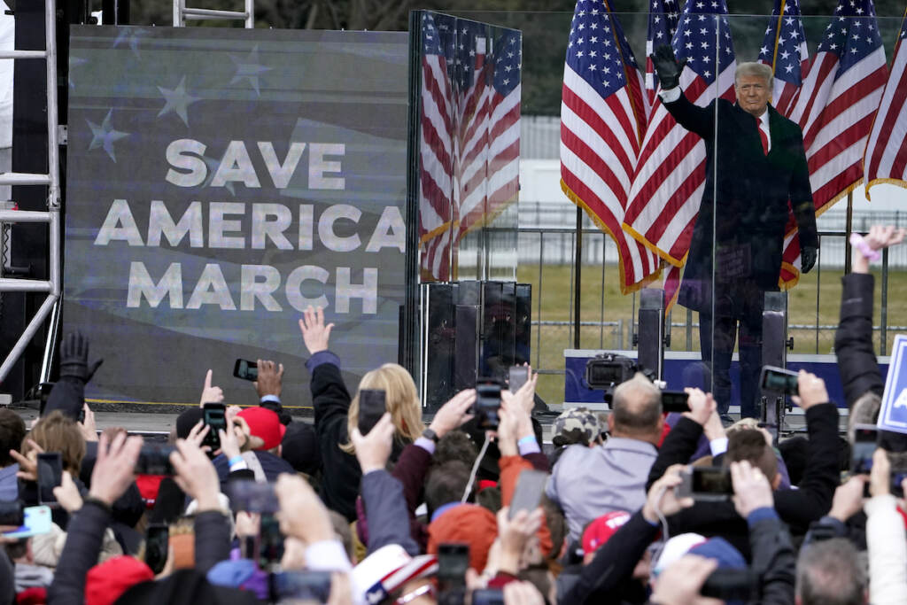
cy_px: 302
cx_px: 454
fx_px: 8516
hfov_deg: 6.1
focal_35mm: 338
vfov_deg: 4.1
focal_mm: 338
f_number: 9
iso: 3200
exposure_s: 1/1600
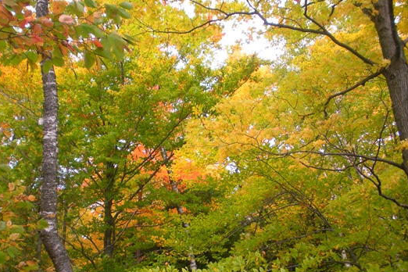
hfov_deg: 45.3
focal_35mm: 43
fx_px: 487
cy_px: 157
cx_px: 175
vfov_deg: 31.1
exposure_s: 1/120
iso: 125
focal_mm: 6.3
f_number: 3.5
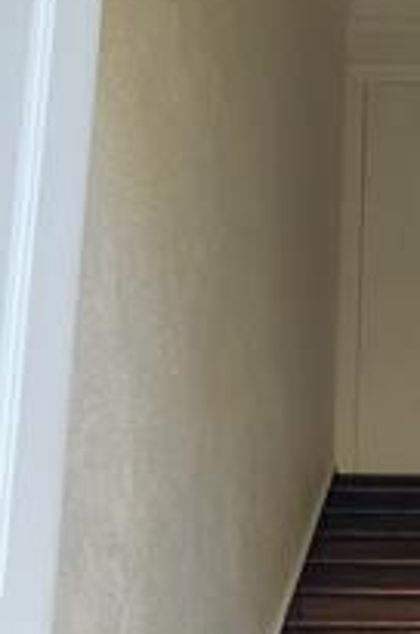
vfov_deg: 29.3
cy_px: 721
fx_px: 1071
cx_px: 442
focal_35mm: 61
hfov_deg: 21.3
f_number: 1.8
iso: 50
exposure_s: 1/328
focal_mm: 4.69
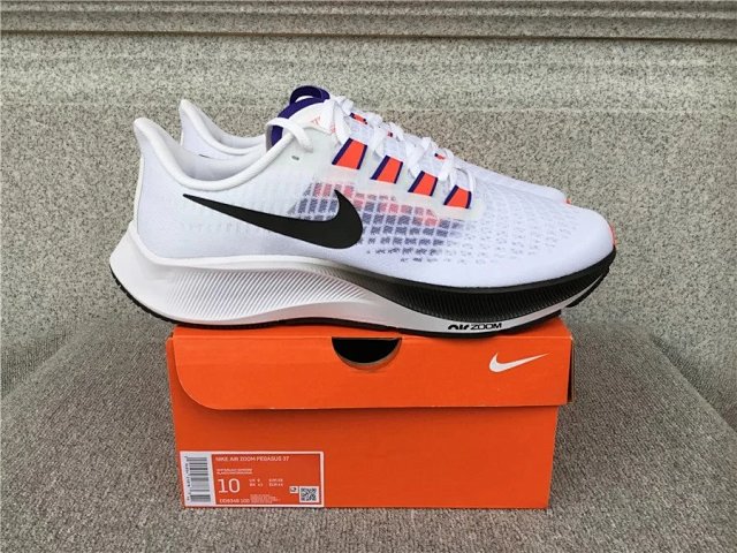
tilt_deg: -17.4
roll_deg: -0.1
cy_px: 276
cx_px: 368
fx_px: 660
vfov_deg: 45.4
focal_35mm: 31
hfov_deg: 58.4
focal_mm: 3.3
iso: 32
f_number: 2.4
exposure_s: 1/100
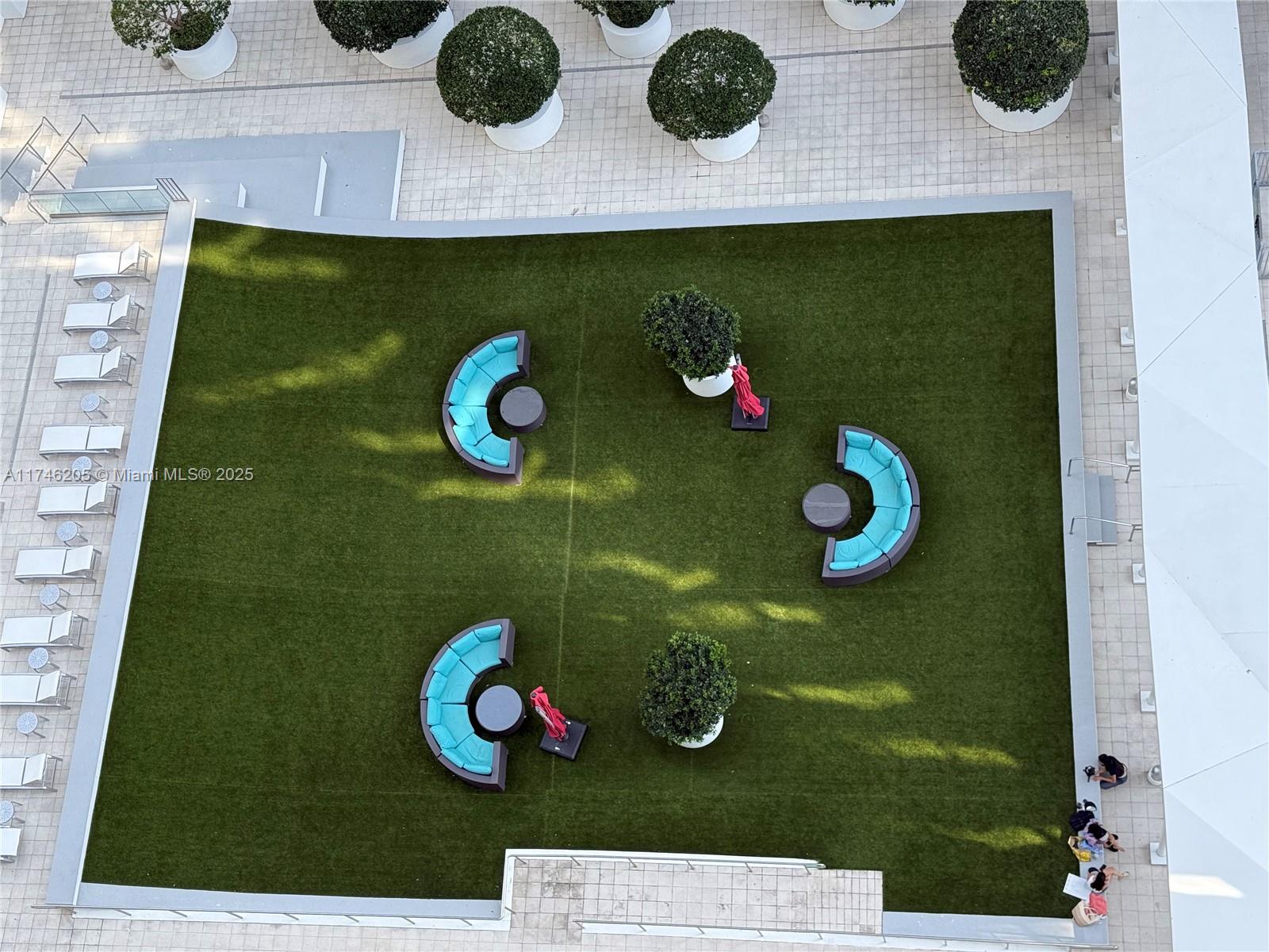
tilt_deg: -65.4
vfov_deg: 30.3
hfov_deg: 39.7
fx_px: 1760
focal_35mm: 48
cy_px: 476
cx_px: 634
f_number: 1.78
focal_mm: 6.76
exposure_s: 1/615
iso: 100
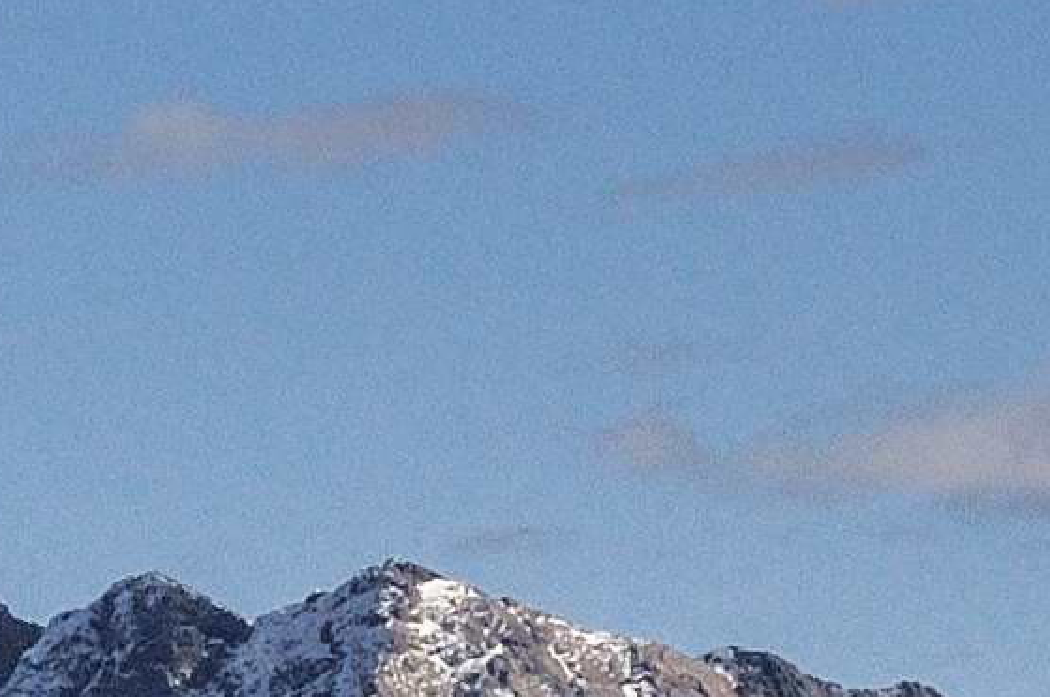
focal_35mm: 806
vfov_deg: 1.7
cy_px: 795
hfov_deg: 2.6
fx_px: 23474
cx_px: -28
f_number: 11
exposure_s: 1/800
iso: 250
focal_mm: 70
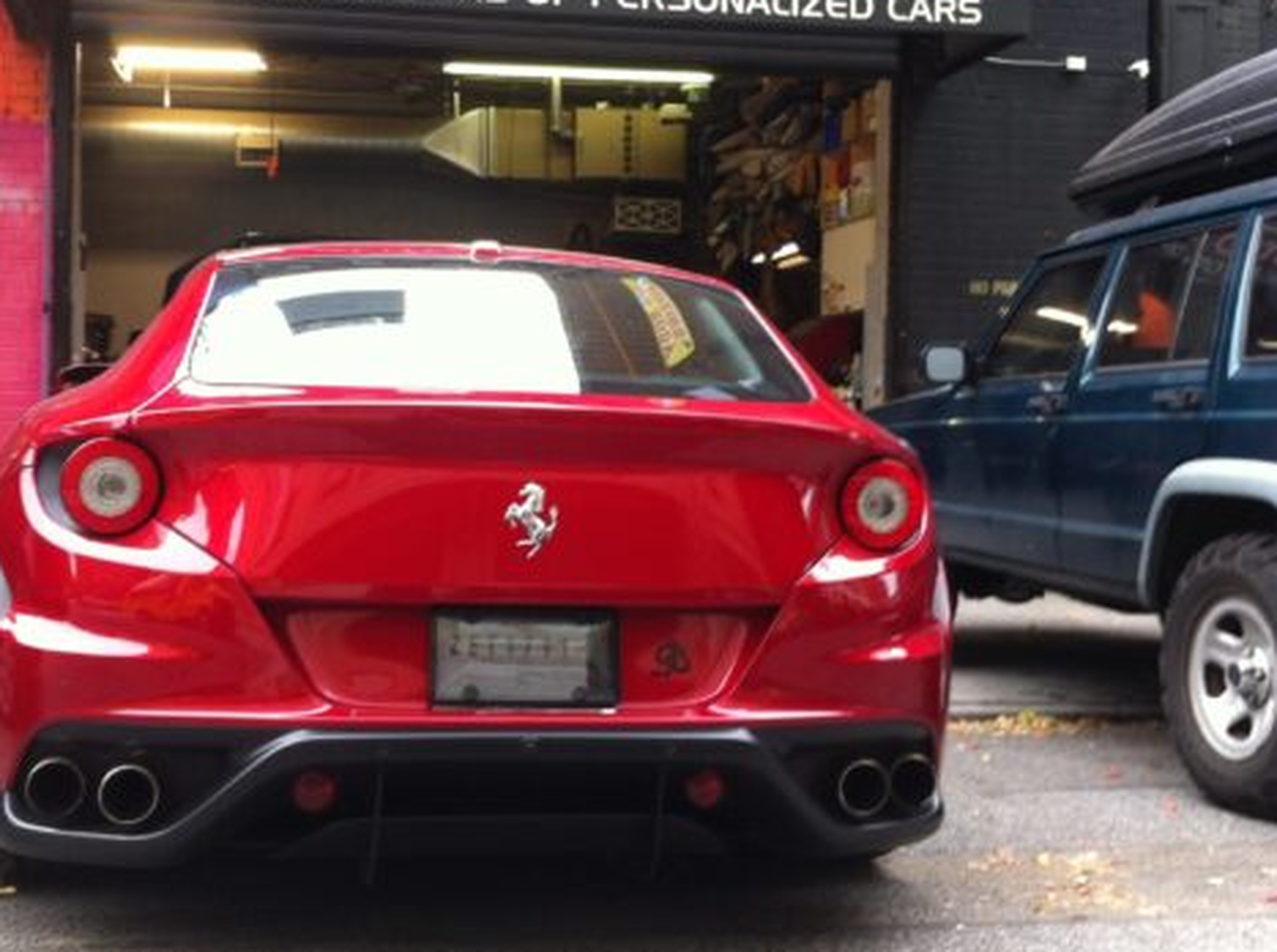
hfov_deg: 42.0
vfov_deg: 32.0
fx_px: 1656
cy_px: 402
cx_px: 530
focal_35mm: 45
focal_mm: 3.85
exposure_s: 1/40
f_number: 2.8
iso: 80
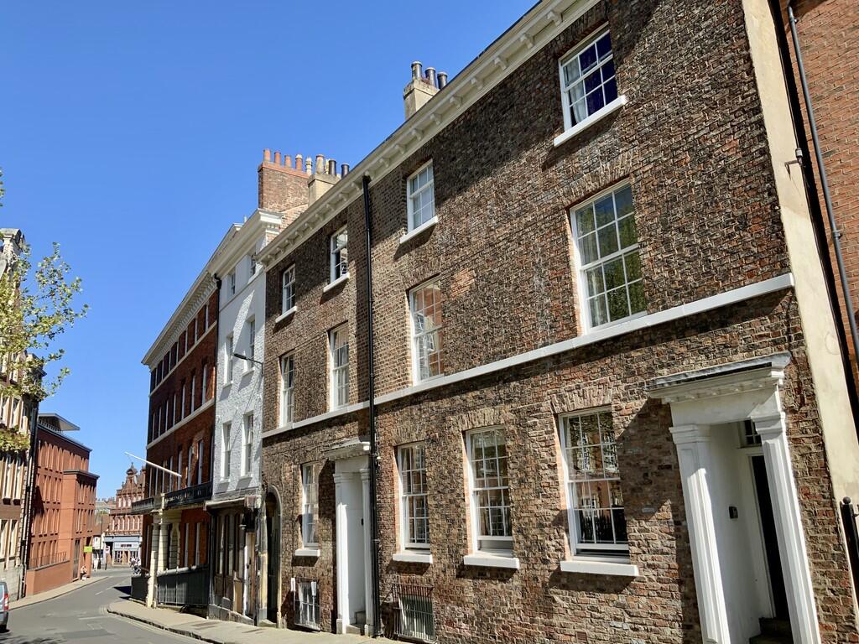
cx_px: 430
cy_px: 322
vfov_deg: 48.2
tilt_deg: +14.5
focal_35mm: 29
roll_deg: +1.9
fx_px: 720
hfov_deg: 61.7
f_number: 1.8
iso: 16
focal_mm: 3
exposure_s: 1/1195
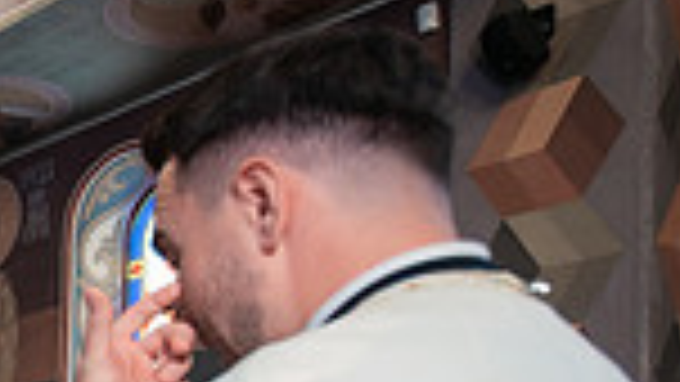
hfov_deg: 22.8
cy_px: 655
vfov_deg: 16.1
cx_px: -457
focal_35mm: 65
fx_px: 1172
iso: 1600
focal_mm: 15
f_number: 2.8
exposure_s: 1/125
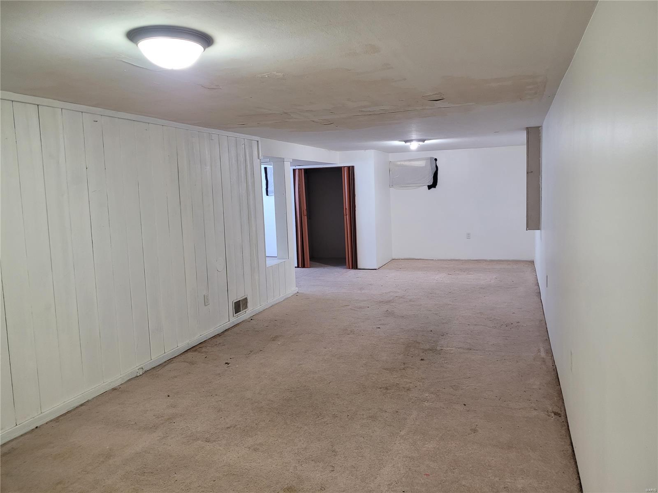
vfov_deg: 53.1
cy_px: 246
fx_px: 494
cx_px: 329
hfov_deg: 67.3
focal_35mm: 26
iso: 320
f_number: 1.8
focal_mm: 5.4
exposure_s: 1/40
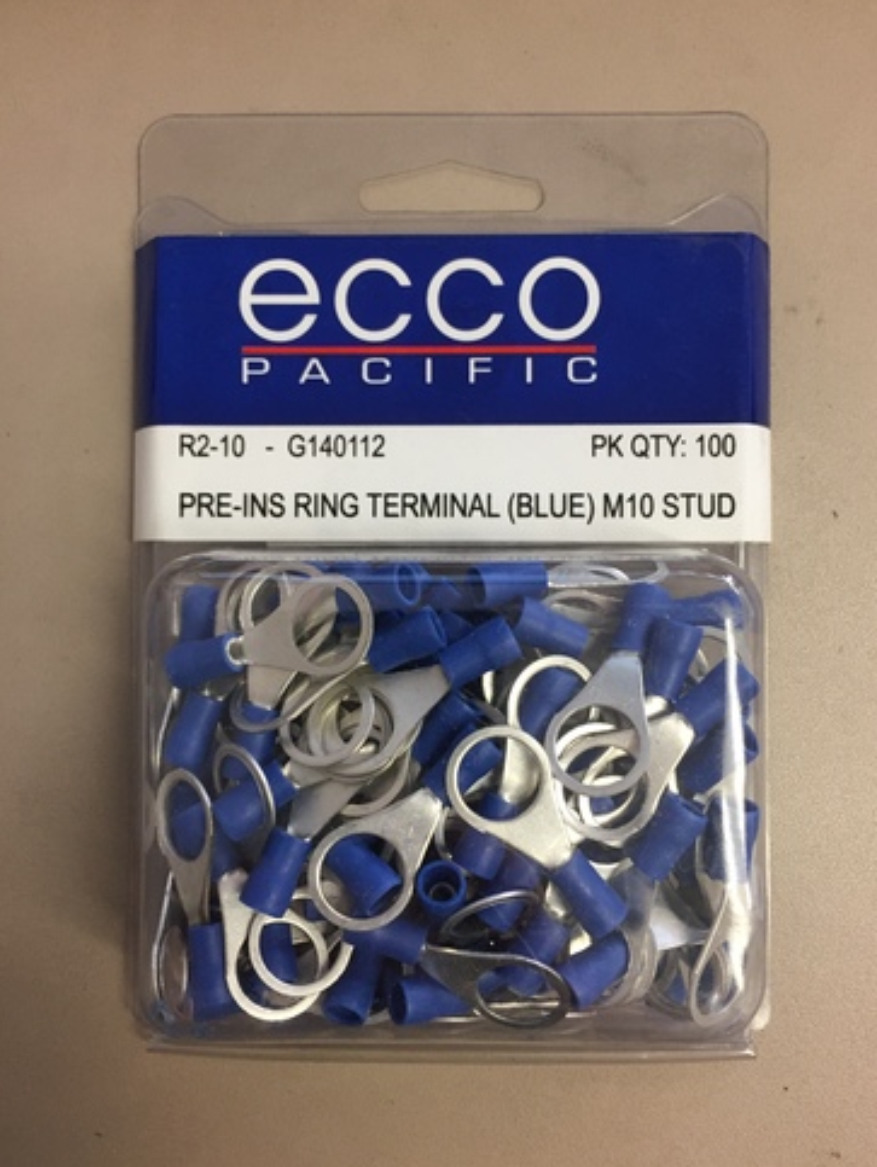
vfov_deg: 59.9
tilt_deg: -88.0
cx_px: 446
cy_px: 580
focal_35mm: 30
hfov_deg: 46.8
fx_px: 1012
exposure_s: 1/33
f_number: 2.2
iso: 80
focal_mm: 4.15
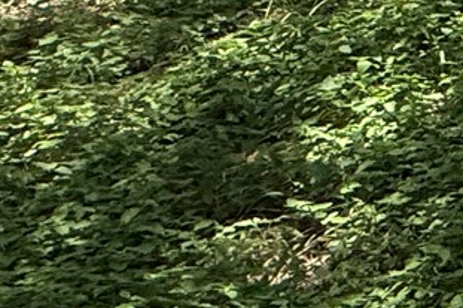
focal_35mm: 96
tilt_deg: -2.2
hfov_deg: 11.5
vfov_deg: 11.8
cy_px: -412
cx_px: 1389
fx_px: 1234
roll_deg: -0.3
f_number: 2.2
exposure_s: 1/760
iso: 64
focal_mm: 2.22
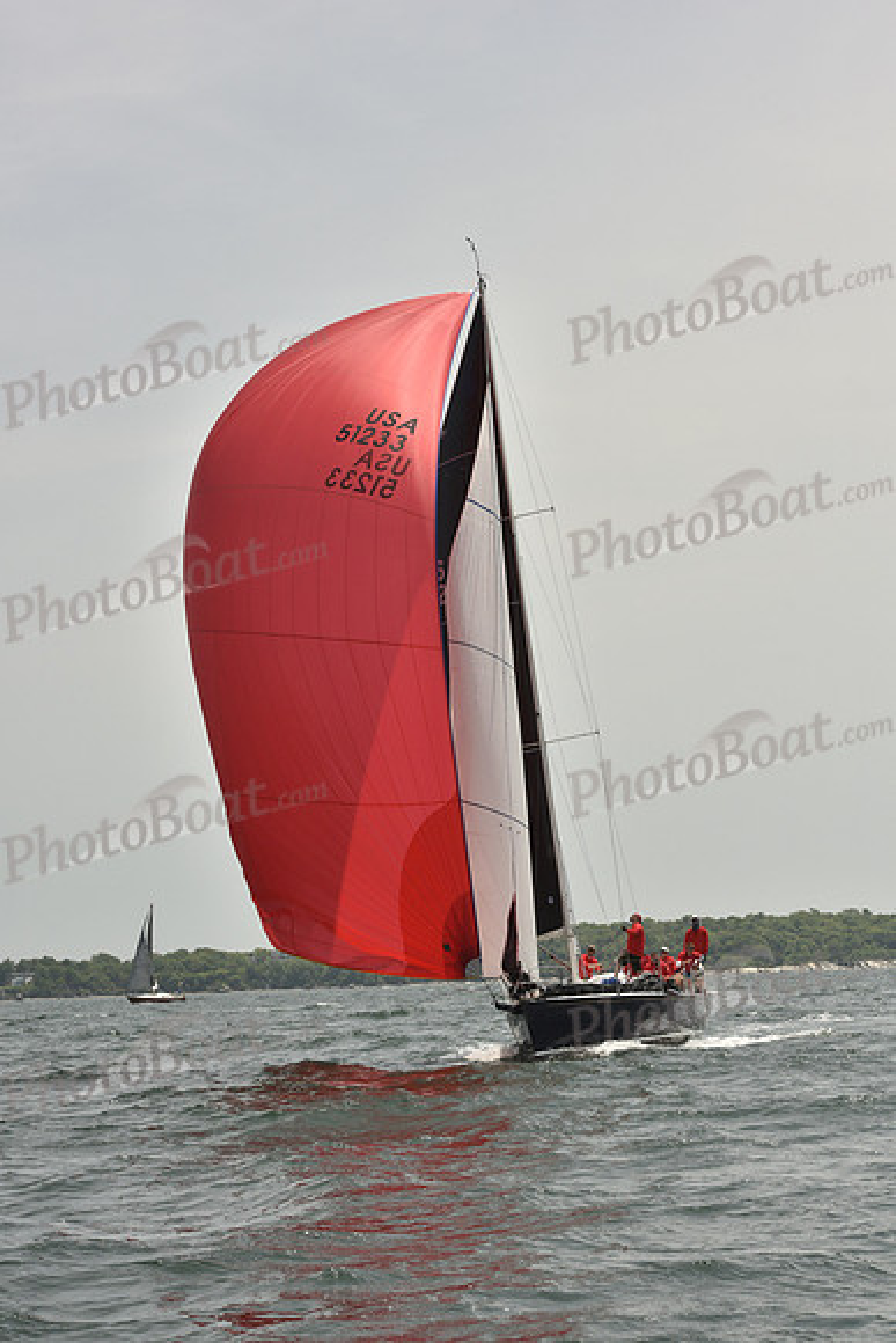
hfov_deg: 16.1
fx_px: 3171
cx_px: 448
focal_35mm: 85
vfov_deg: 23.9
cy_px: 672
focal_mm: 85
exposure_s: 1/1250
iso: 400
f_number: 11
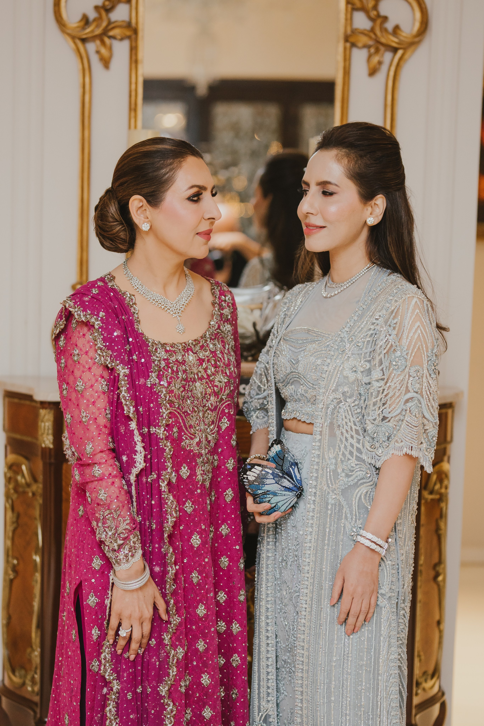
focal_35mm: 75
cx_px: 242
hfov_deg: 18.2
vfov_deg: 27.0
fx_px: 1512
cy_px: 363
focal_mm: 50
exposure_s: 1/160
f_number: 1.6
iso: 1000
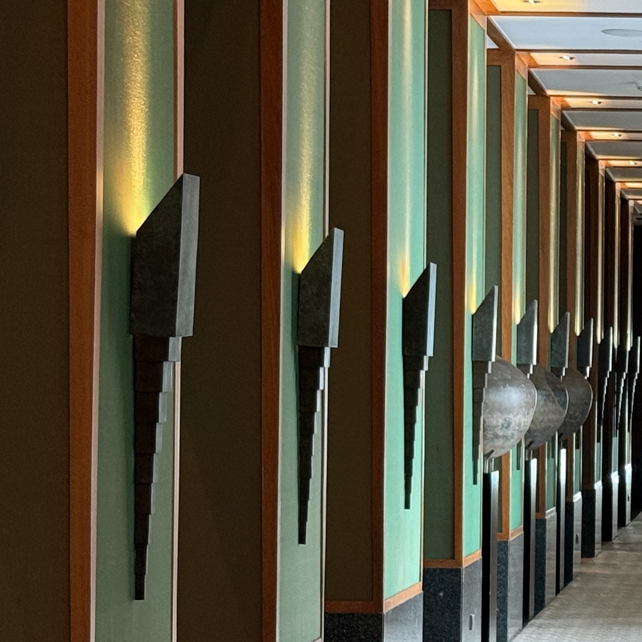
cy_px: 387
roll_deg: -0.4
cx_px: 777
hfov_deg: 12.6
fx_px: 2833
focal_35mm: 135
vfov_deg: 12.9
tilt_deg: +0.4
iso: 160
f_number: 1.78
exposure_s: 1/50
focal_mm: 6.76
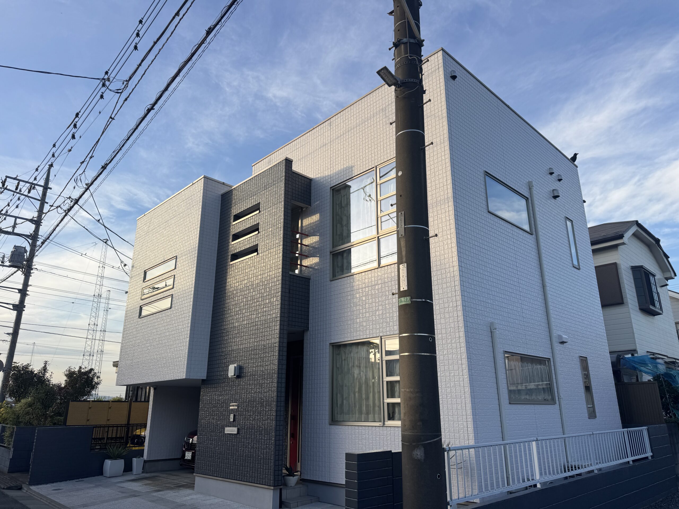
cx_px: 340
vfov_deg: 56.8
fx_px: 471
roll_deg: +1.9
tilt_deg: +18.3
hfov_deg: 71.6
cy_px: 254
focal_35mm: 24
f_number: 1.78
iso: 80
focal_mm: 6.76
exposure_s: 1/2105
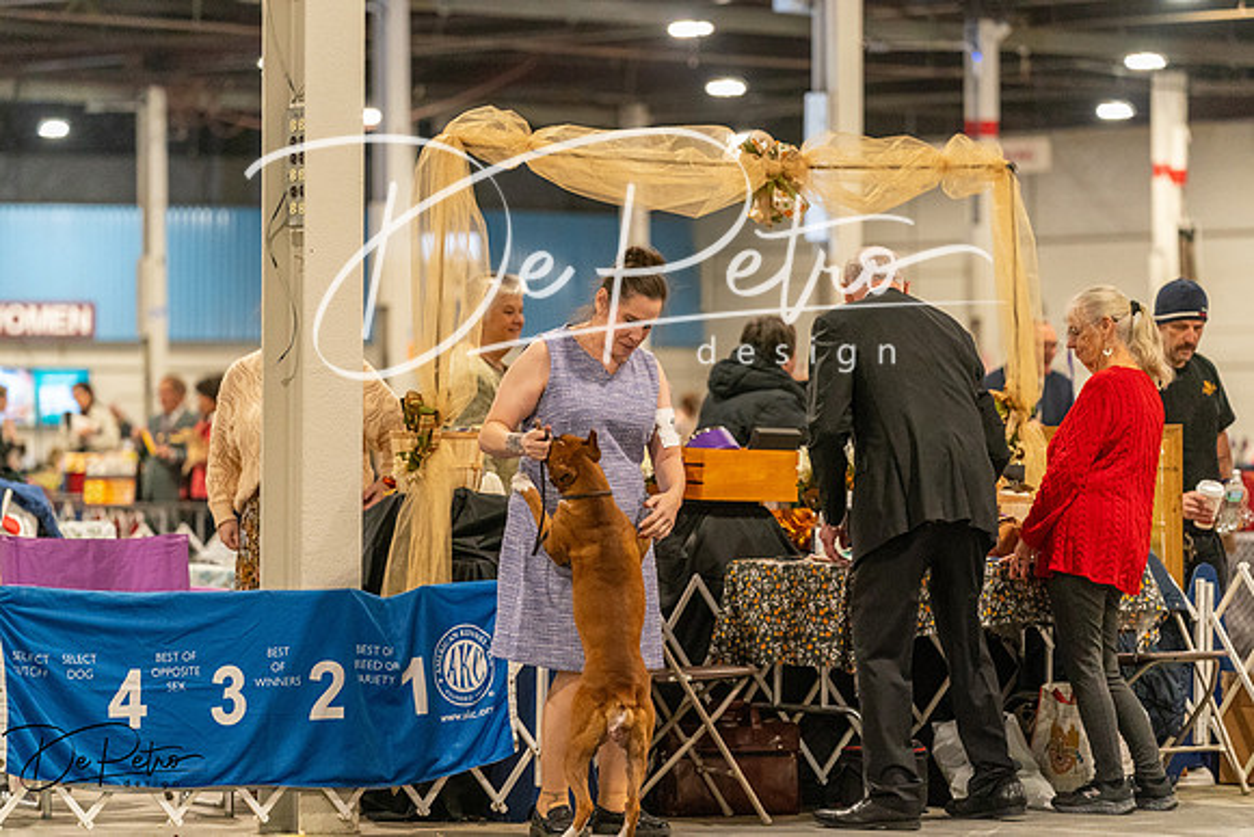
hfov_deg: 12.7
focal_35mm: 162
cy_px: 418
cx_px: 627
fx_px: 5644
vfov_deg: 8.5
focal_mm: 162
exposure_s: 1/250
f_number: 3.5
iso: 6400
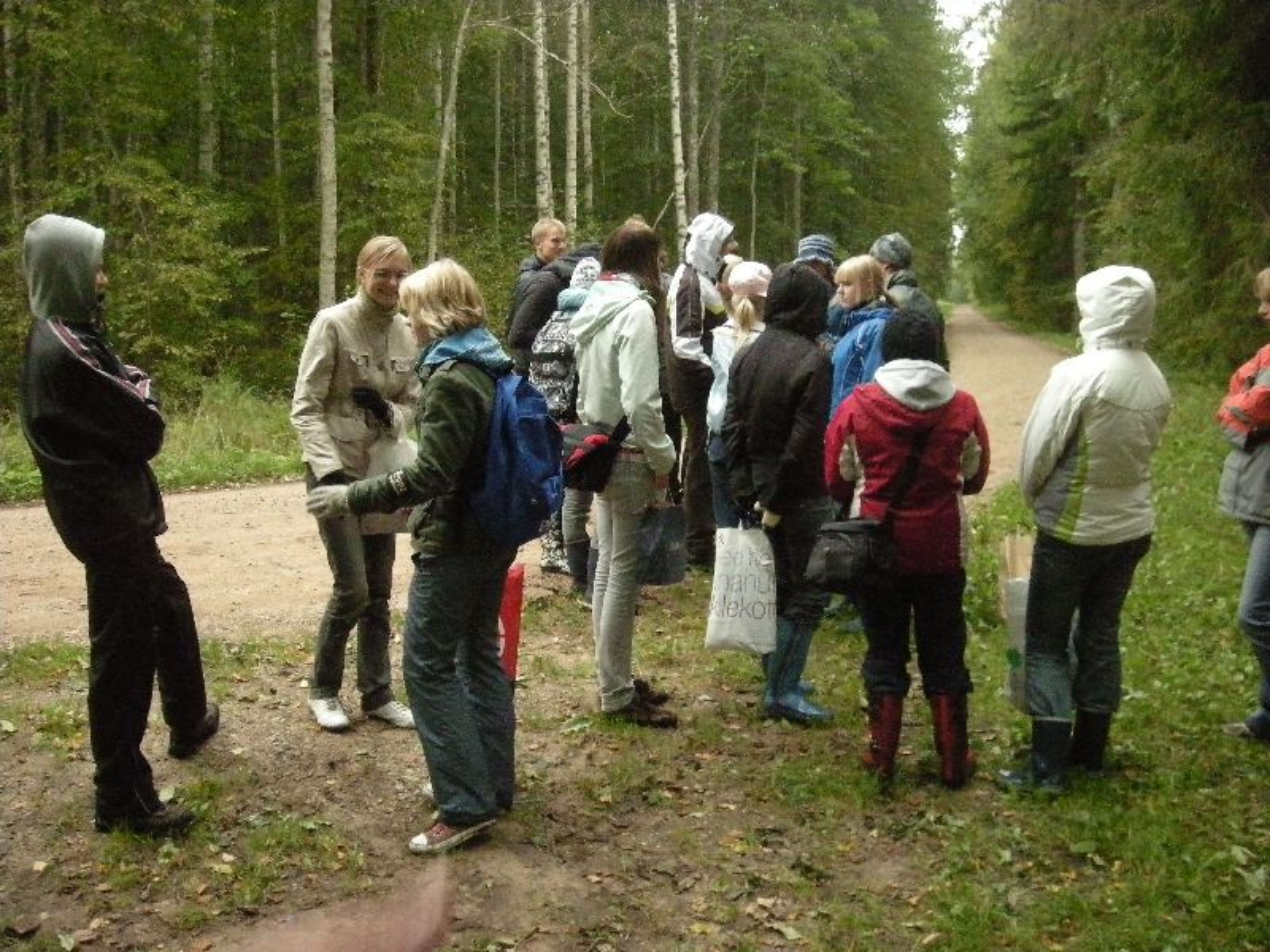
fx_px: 1284
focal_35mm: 35
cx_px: 635
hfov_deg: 52.6
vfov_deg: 40.7
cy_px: 476
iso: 800
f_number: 5.7
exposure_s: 1/121
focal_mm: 5.7
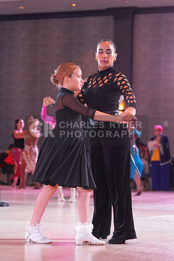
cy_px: 130
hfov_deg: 11.8
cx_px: 87
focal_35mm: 116
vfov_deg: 17.6
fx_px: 840
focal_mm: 116
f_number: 4
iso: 2500
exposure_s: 1/250
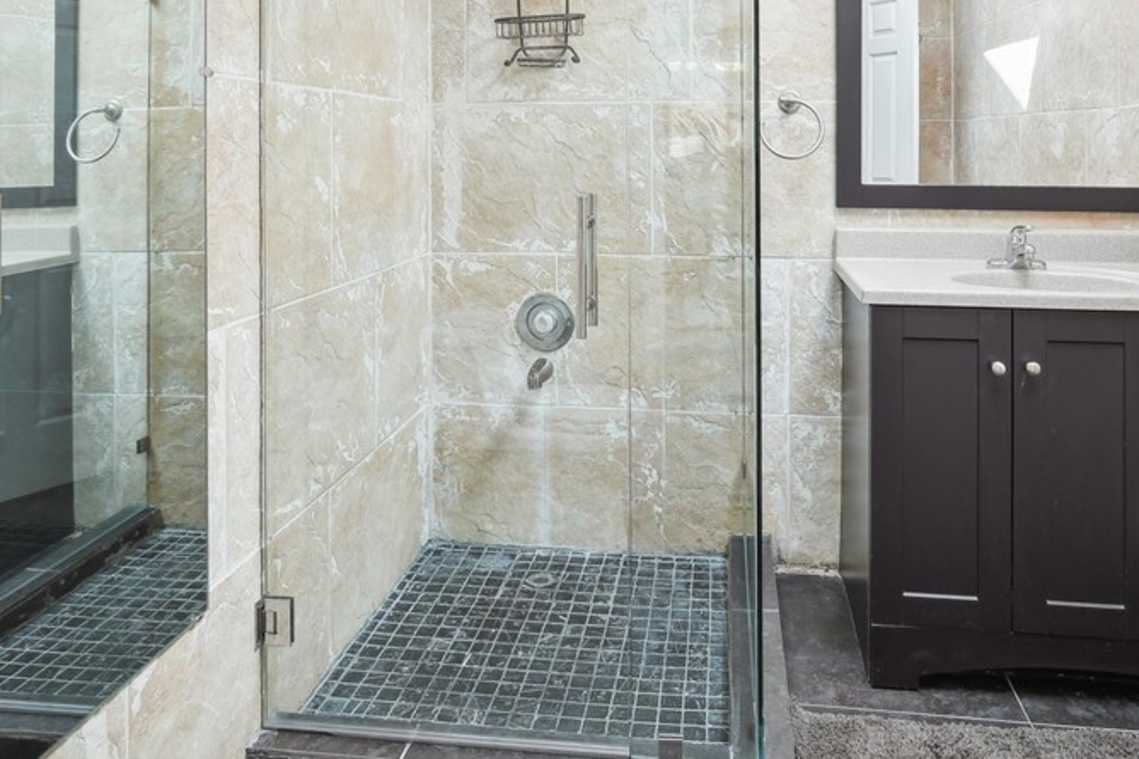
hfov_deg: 69.3
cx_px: 614
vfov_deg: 47.8
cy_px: 197
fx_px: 822
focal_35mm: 26
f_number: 8
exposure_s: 1/30
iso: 400
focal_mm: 16
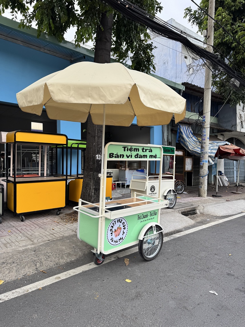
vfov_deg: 71.6
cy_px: 164
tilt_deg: -0.5
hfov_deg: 56.8
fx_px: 227
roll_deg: +0.3
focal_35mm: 24
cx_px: 122
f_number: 1.78
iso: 80
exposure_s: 1/290
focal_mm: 6.76
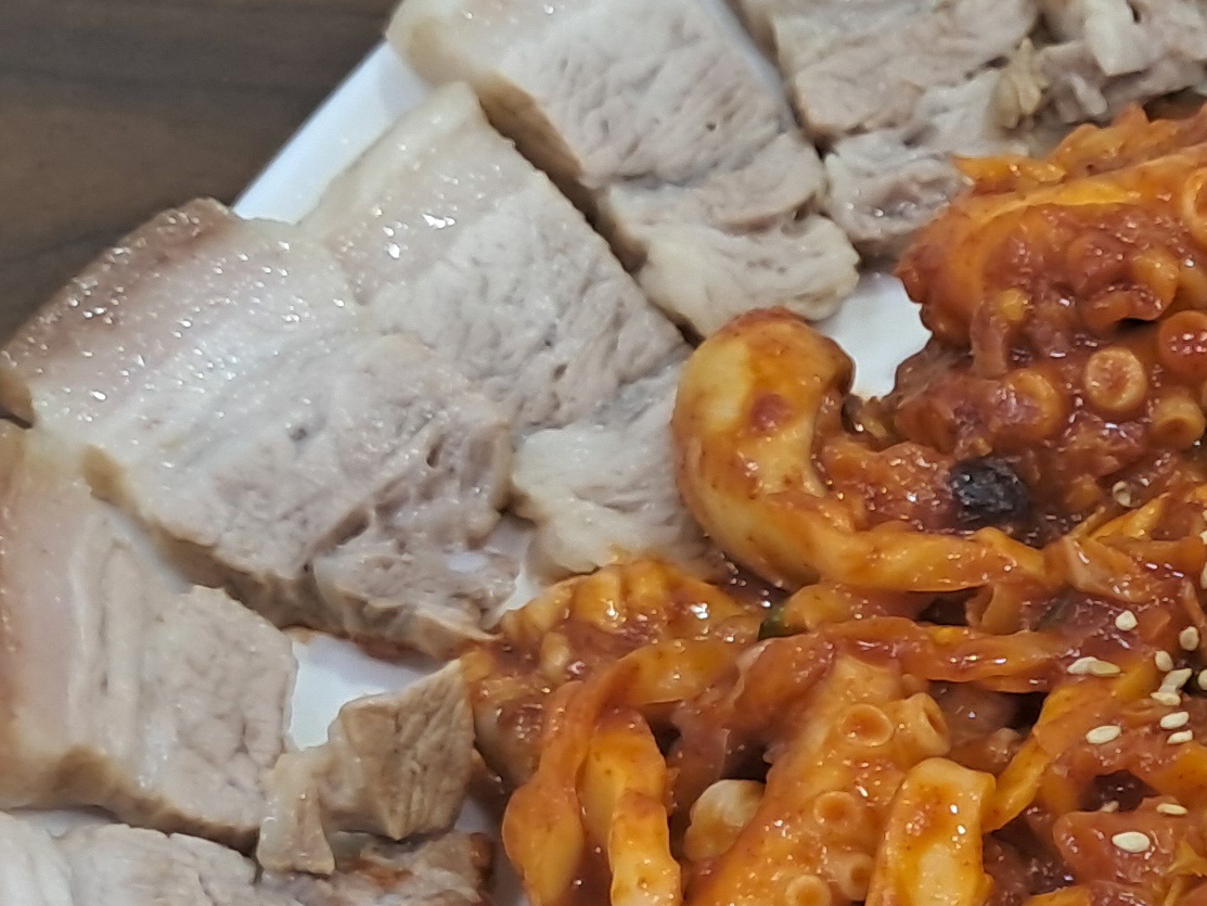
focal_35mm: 99
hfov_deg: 18.4
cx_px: 1604
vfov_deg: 14.6
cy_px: 1015
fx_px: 3452
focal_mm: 4
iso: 320
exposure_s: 1/50
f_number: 1.8
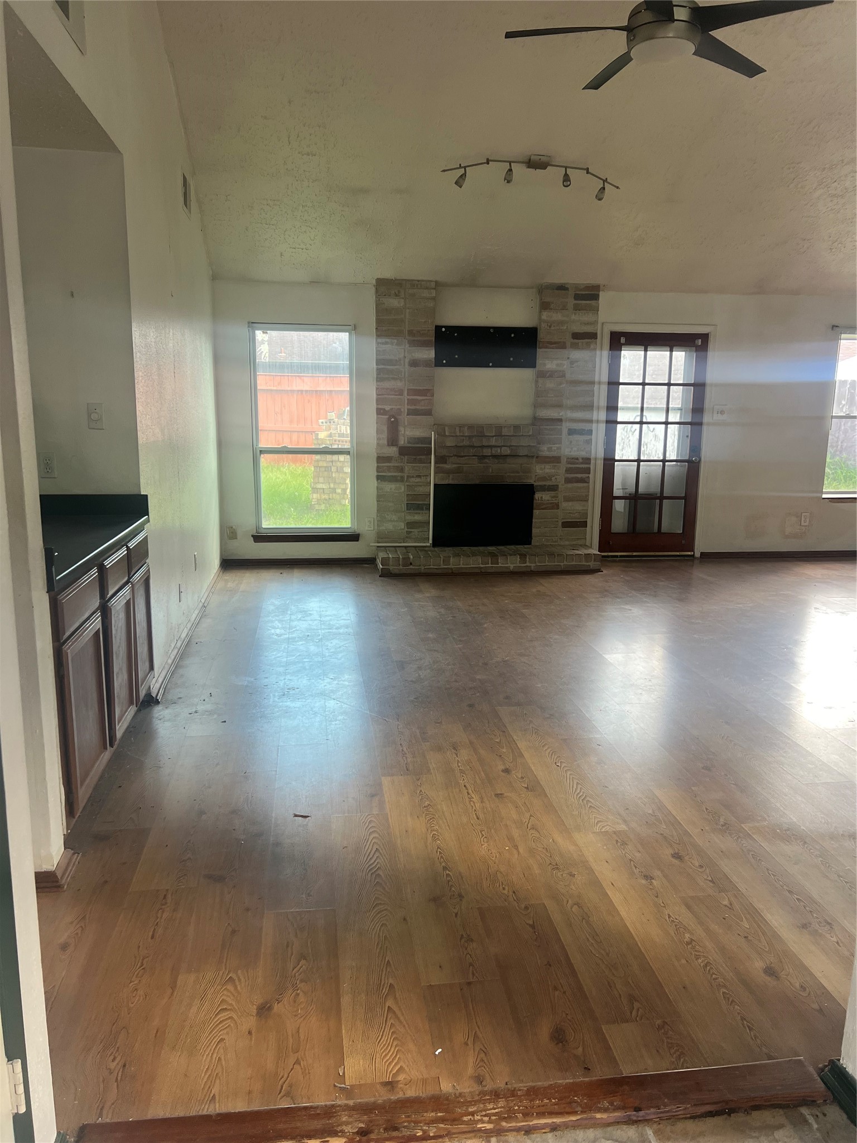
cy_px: 572
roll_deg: -0.3
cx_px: 428
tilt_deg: -11.2
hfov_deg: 53.1
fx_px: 858
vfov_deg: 67.3
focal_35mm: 26
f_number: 1.5
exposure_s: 1/121
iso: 100
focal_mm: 5.7
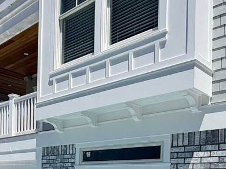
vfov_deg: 28.9
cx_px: 94
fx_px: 300
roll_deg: -1.8
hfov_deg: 41.1
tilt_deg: +0.0
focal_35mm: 46
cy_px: 181
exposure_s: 1/1497
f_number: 2.2
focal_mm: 2.22
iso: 20
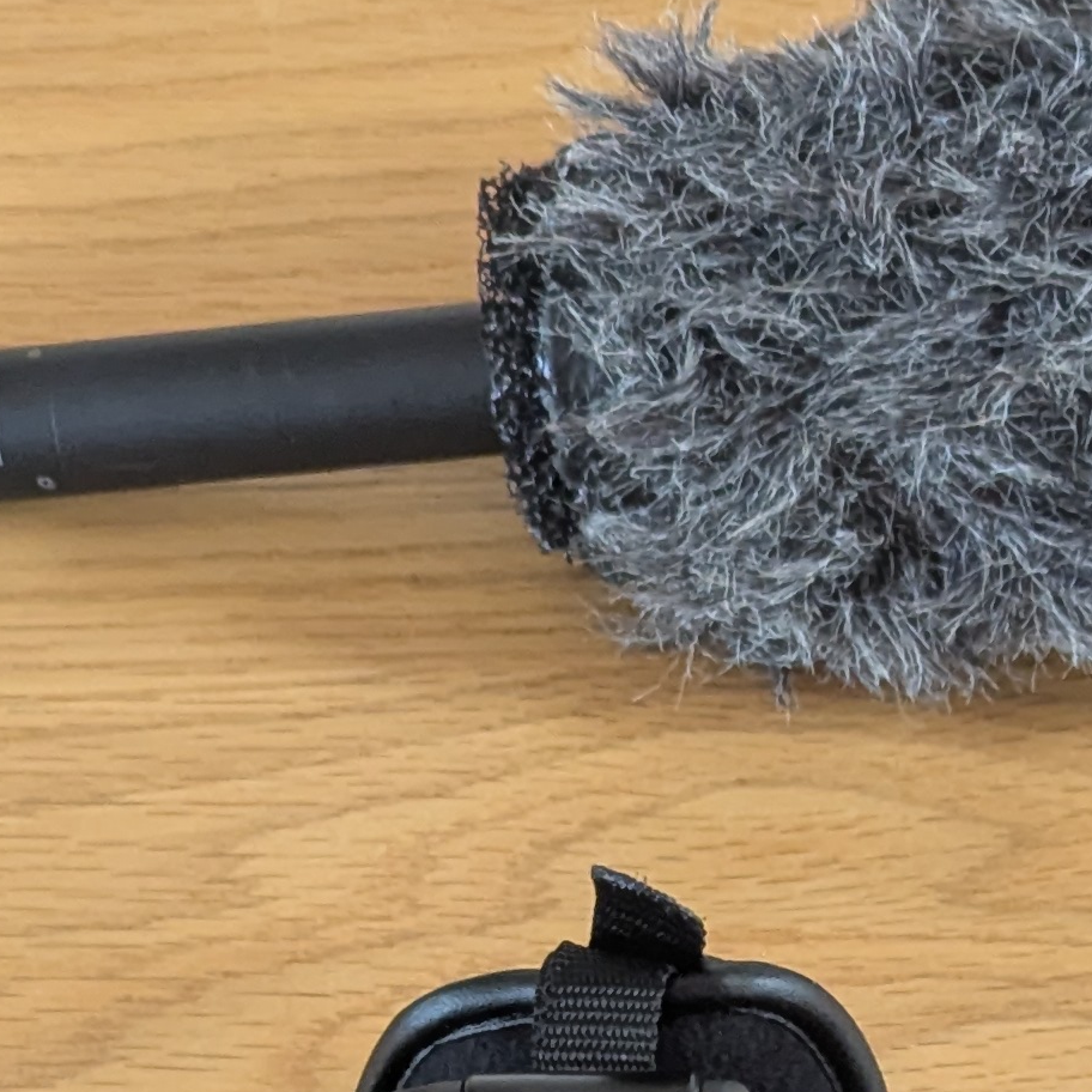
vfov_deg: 8.7
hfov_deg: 9.2
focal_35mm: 190
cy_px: 2152
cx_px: 752
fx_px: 6781
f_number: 1.85
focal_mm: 6.81
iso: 214
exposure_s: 1/23.8
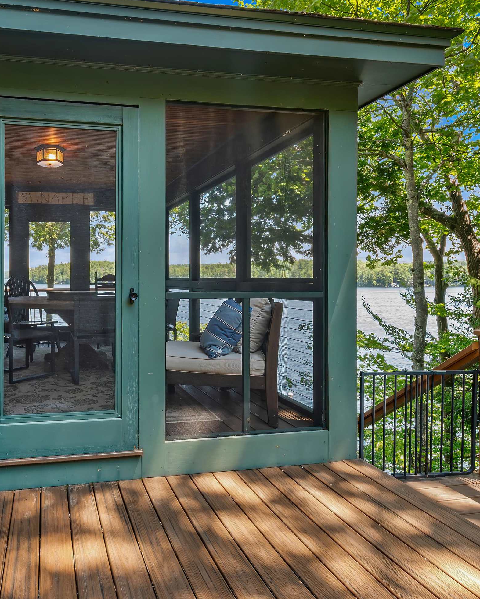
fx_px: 391
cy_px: 289
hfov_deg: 60.4
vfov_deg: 75.0
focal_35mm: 22
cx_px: 133
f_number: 9
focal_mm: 10
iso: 100
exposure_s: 1/13
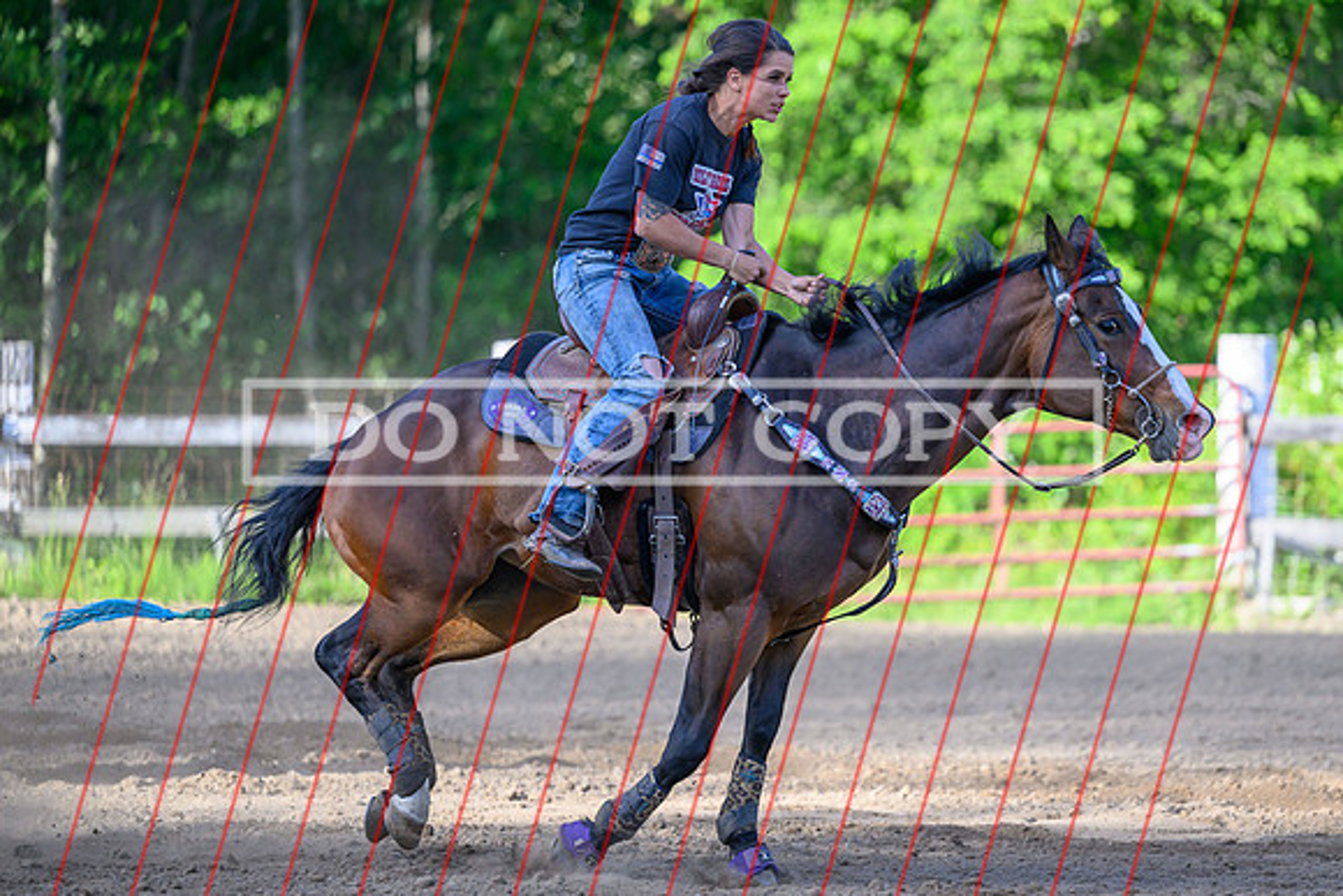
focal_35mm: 188
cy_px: 372
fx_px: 7027
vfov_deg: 7.3
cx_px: 765
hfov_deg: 10.9
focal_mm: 160
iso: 720
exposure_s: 1/2500
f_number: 2.8
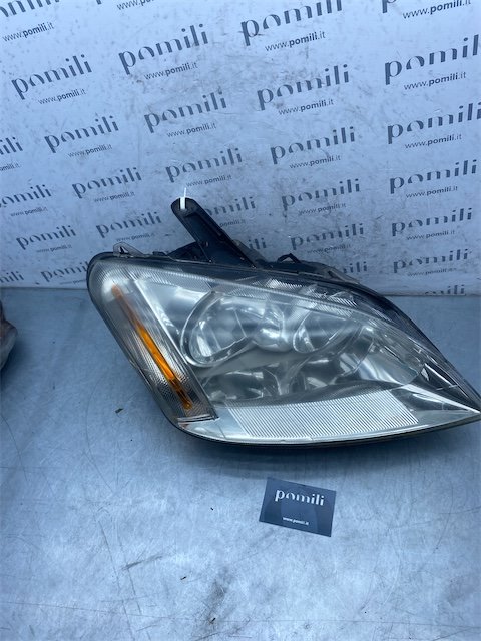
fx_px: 482
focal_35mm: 26
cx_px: 240
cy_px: 320
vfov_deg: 67.3
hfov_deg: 53.1
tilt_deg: -48.8
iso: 32
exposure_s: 1/1206
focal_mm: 4.25
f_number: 1.8
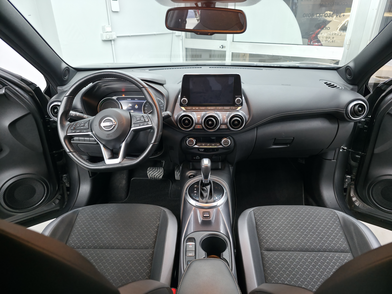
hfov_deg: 73.9
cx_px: 196
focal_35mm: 23
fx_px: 260
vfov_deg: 58.9
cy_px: 147
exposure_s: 1/50
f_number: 1.7
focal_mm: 6.3
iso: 250
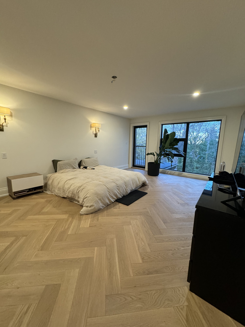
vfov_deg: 102.1
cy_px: 164
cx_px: 122
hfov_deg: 85.7
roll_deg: -1.8
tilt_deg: -9.3
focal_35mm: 14
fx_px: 132
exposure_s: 1/60
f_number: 2.2
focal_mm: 2.22
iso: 400
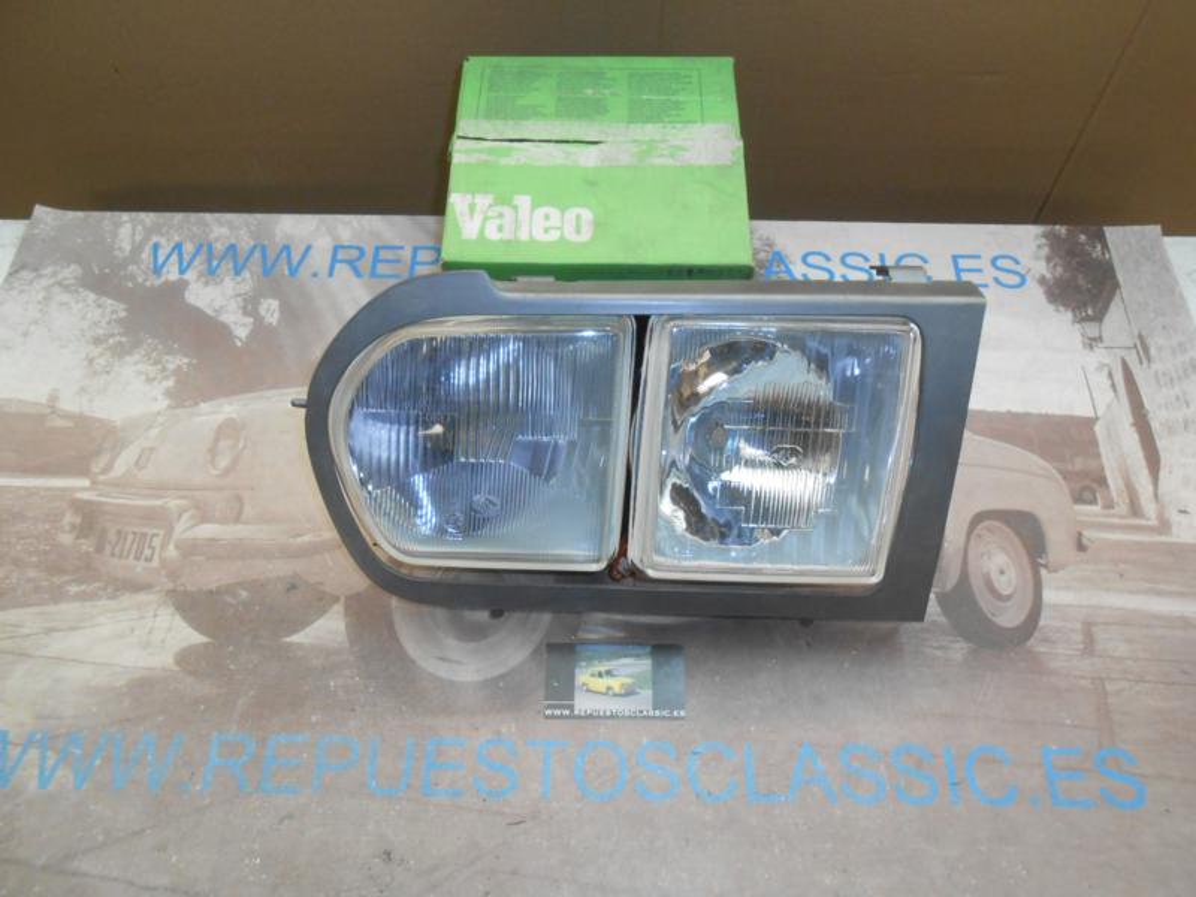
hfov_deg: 67.3
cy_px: 448
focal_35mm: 26
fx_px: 898
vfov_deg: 53.1
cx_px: 598
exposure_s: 1/30
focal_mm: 4.6
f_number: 3.5
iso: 320
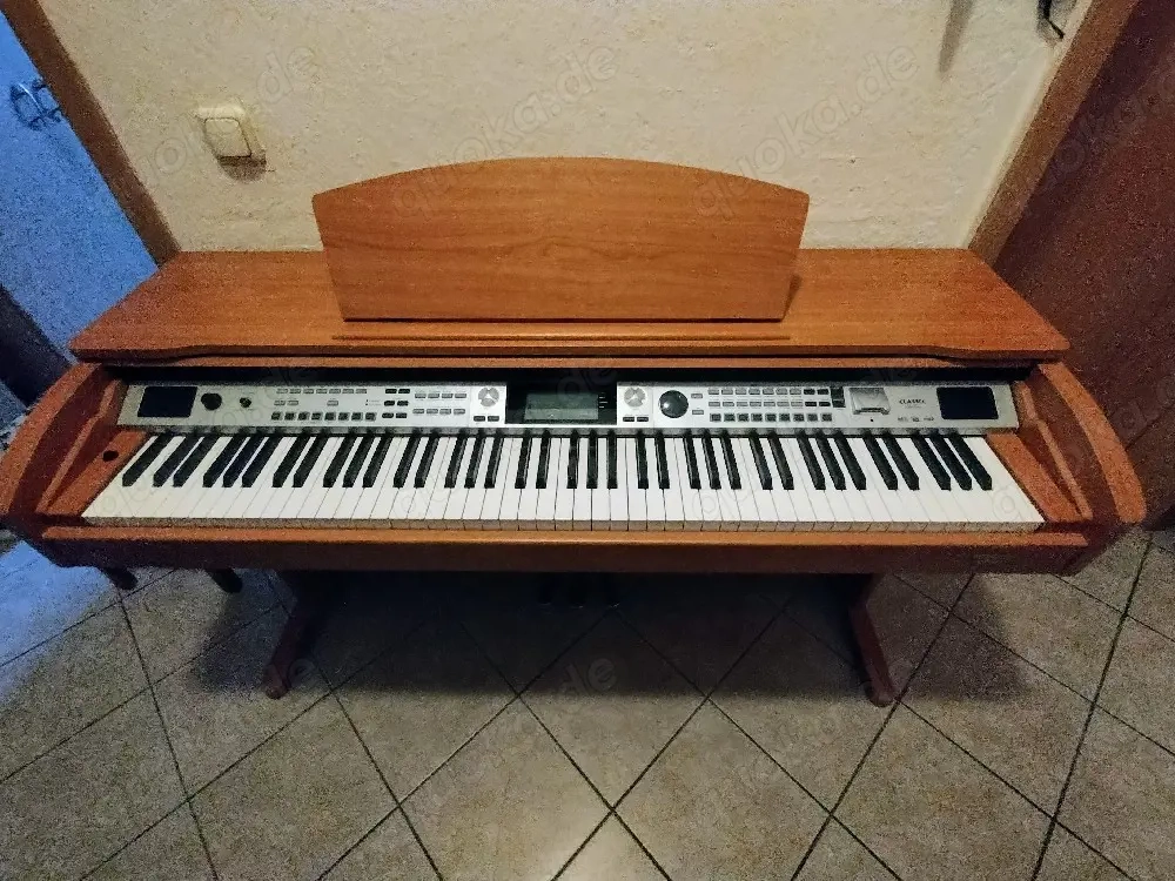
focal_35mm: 16
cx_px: 588
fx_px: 543
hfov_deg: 94.5
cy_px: 440
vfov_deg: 78.1
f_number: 2.2
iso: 2208
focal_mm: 1.66
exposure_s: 1/25
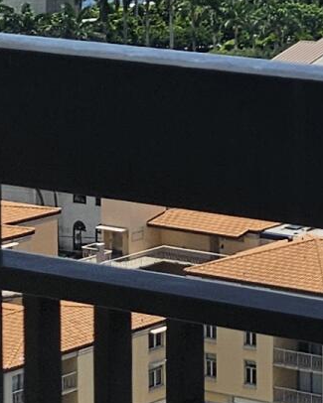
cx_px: 1168
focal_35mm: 166
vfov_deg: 11.2
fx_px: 1983
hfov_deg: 7.4
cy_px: -174
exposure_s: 1/2378
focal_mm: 5.4
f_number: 1.8
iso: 25
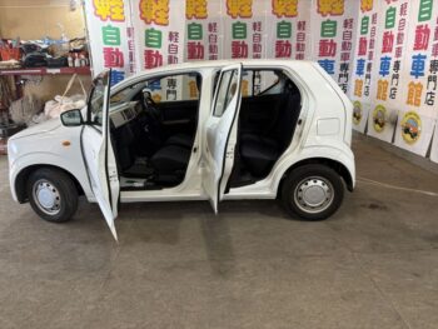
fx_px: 329
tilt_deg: -14.7
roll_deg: +0.7
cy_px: 164
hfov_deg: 67.3
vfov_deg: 53.1
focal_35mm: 26
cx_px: 219
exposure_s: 1/50
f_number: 1.6
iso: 100
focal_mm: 5.96
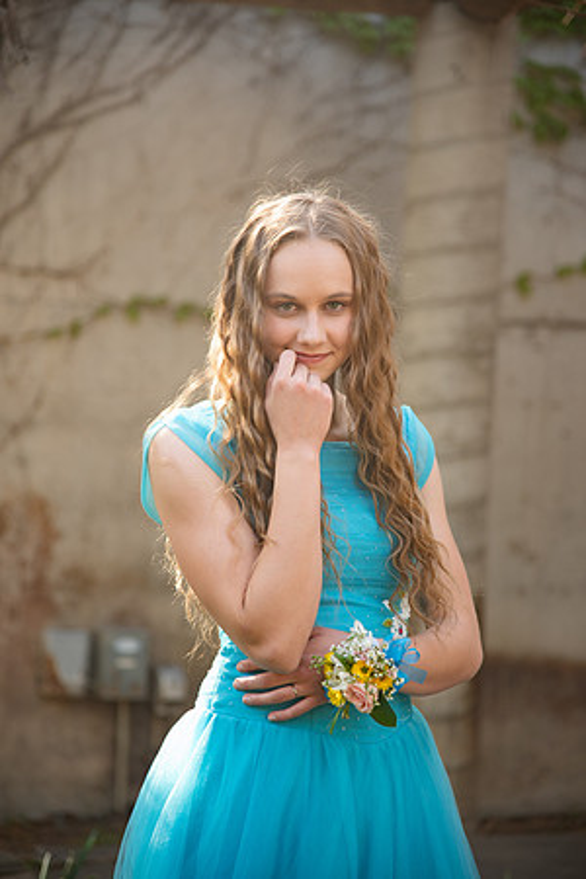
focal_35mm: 120
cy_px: 440
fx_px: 2930
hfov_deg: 11.4
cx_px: 293
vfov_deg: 17.1
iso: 250
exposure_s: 1/125
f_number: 4
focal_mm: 120
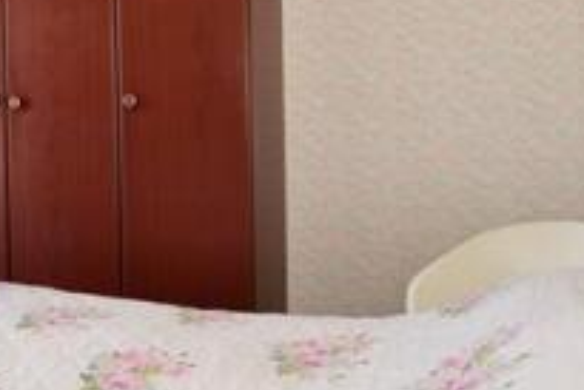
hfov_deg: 35.2
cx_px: -60
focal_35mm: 48
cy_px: 124
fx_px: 779
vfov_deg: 27.9
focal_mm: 10
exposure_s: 1/40
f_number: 5
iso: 200
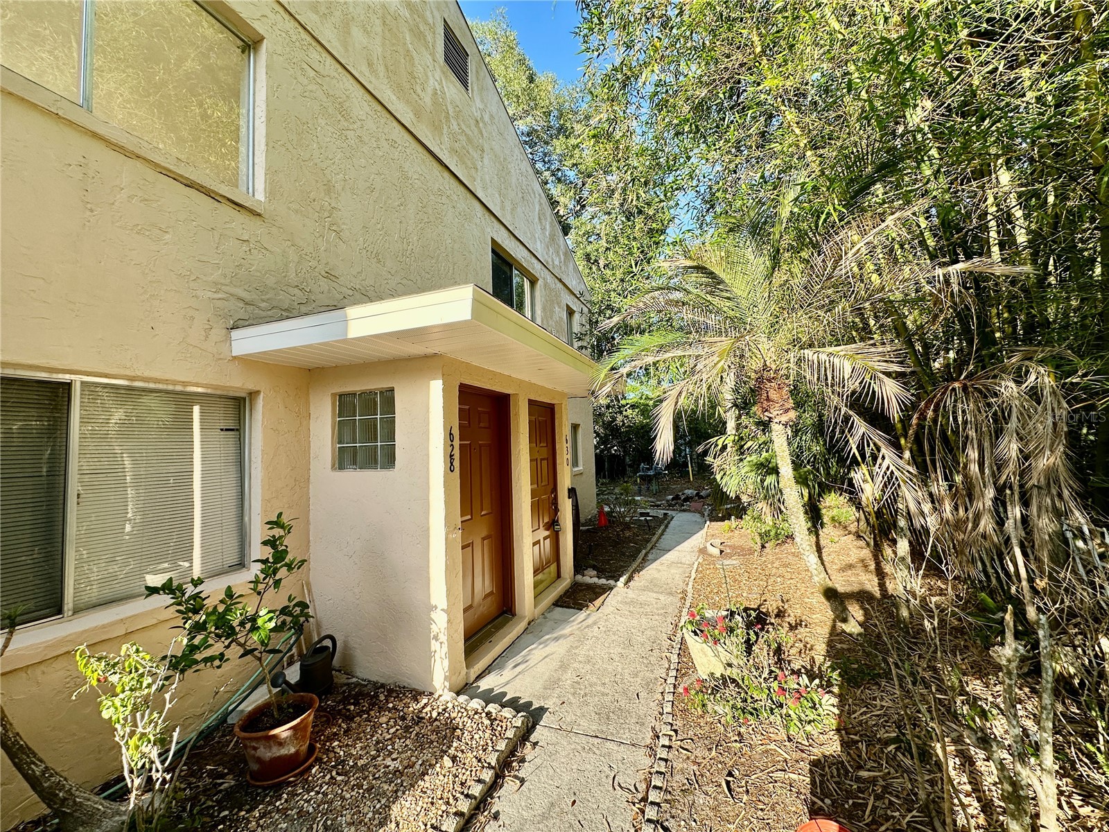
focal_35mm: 14
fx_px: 449
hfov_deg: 102.1
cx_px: 554
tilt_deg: +3.7
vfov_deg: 85.7
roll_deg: +1.7
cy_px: 416
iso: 40
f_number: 2.2
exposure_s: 1/496
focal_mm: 2.22
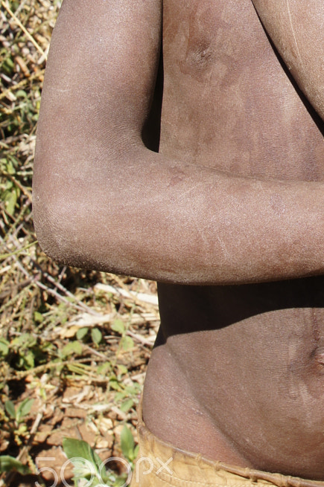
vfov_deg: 22.1
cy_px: -23
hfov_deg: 15.0
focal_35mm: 88
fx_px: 1191
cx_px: 384
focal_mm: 24
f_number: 13
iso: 100
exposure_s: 1/80
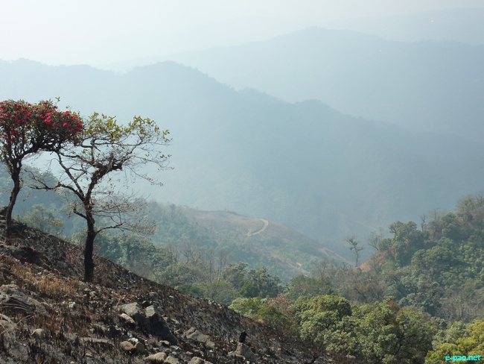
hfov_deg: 30.7
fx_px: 881
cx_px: 242
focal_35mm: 63
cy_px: 182
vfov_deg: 23.3
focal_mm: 10.3
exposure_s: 1/400
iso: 125
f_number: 4.5
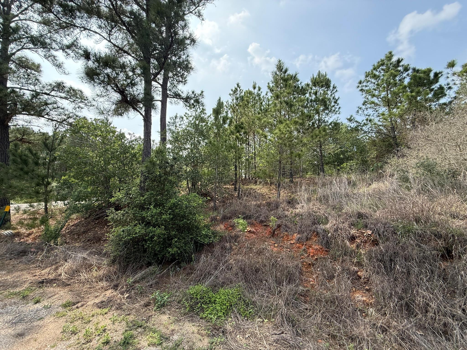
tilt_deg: +6.1
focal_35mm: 14
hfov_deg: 102.1
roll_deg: -1.9
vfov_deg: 85.7
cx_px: 234
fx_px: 189
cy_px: 175
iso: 64
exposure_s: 1/709
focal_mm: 2.22
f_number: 2.2
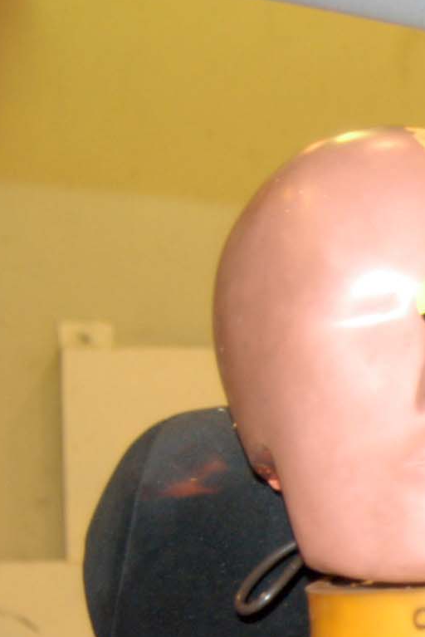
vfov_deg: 14.1
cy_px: 747
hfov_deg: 8.9
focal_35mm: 141
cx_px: 961
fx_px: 2494
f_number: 3.3
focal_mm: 24
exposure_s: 1/60
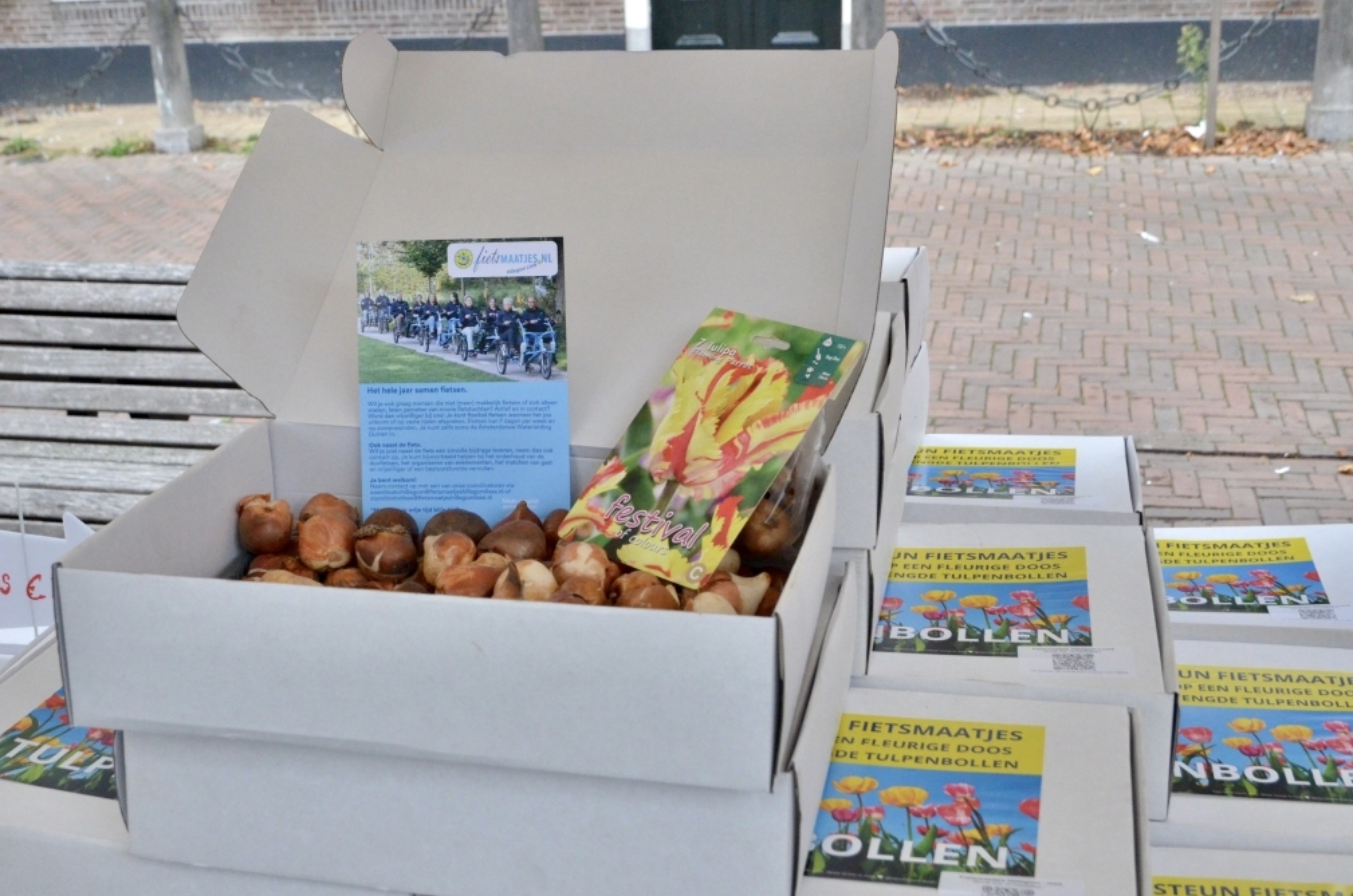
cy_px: 429
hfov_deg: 43.9
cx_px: 565
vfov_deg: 30.0
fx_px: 1673
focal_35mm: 45
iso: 2000
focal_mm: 25
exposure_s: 1/200
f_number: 7.1
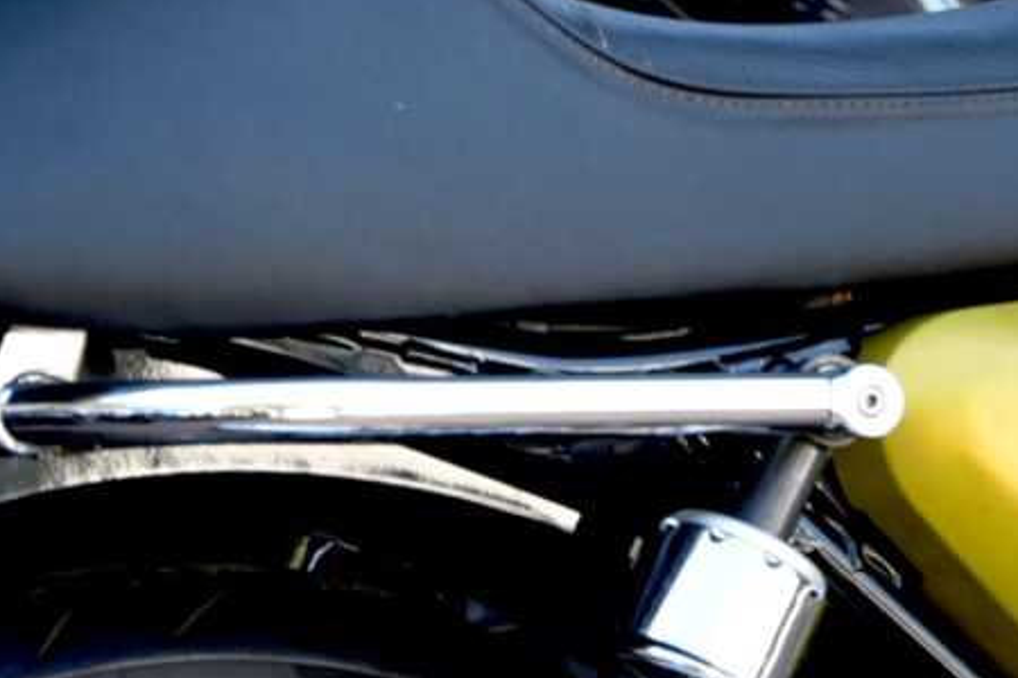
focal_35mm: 330
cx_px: 1357
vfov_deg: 4.2
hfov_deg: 6.2
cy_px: 568
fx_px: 9331
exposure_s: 1/60
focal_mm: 58
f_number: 3.5
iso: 100
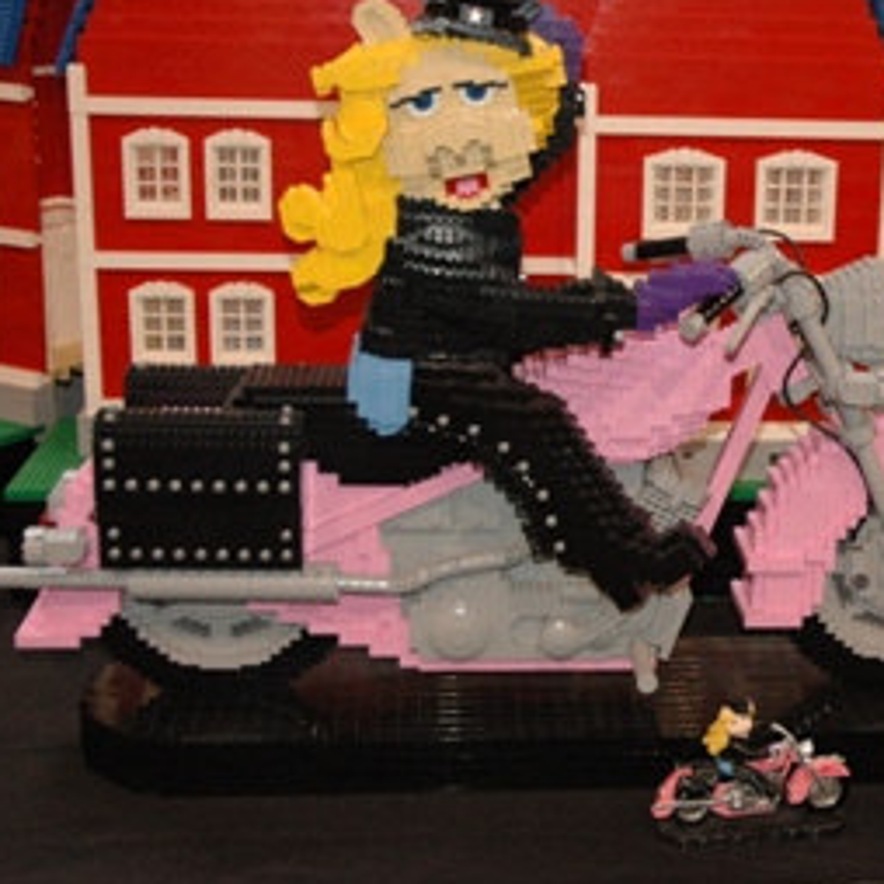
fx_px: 1755
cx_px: 623
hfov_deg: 28.0
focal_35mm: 61
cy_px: 404
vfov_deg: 28.3
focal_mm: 27
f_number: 4
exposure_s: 1/60
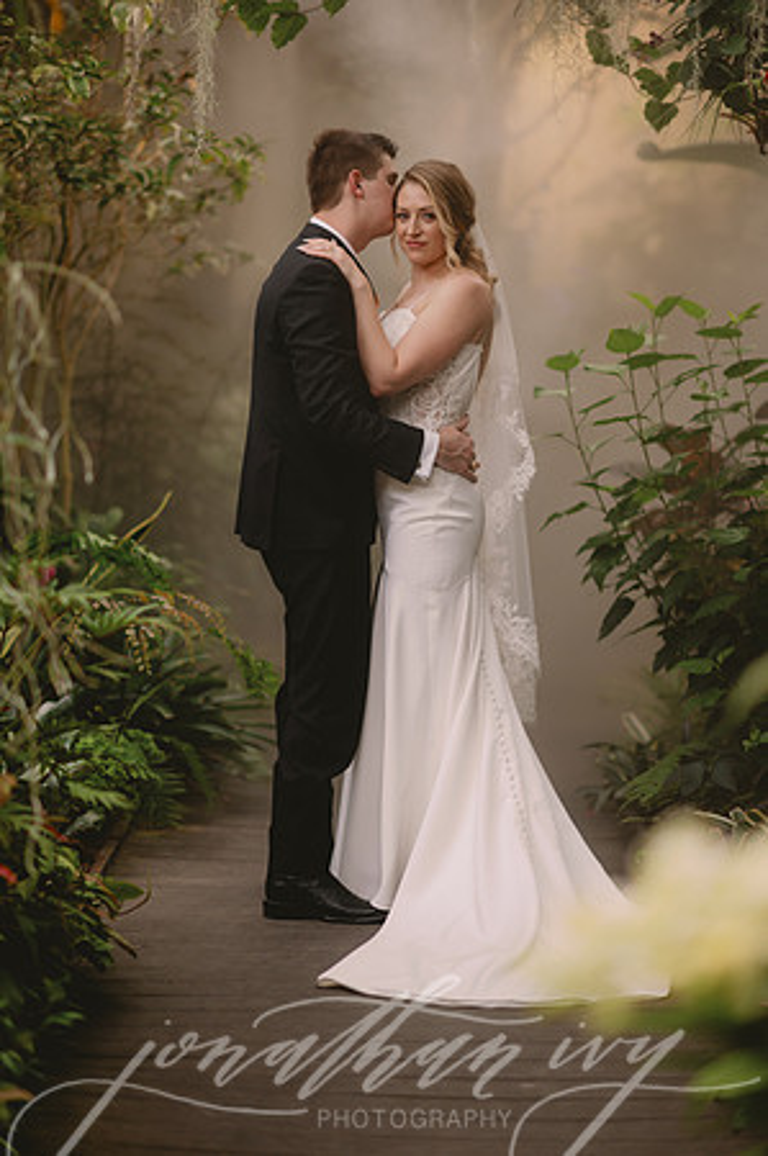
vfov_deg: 23.9
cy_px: 578
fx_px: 2726
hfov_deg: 16.0
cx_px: 384
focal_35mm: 85
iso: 250
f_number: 1.8
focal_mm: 85
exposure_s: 1/250
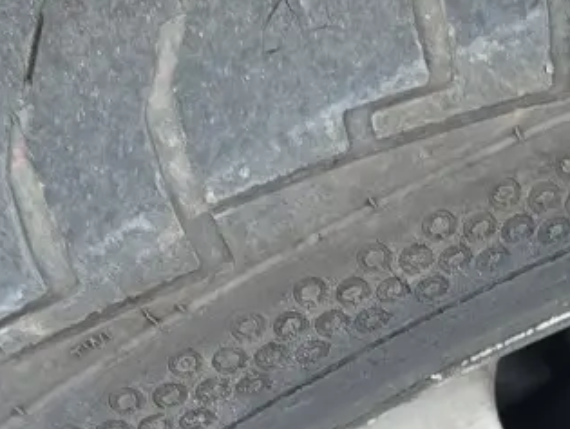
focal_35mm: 140
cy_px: 386
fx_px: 2308
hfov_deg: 14.1
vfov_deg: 10.6
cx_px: 309
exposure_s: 1/100
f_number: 1.7
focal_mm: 6.3
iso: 125
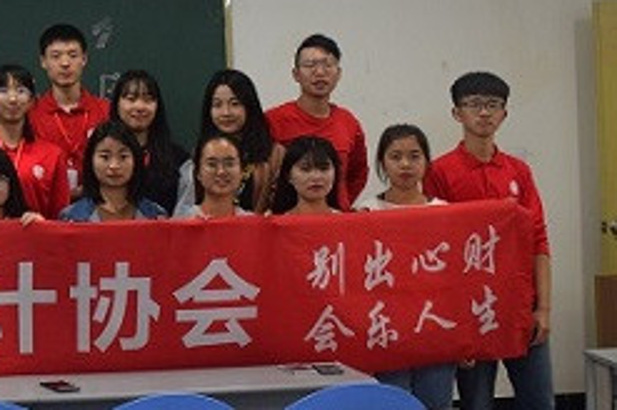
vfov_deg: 15.9
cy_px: 92
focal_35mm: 85
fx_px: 1455
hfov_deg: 22.1
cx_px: -122
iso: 640
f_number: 4
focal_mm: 20
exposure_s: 1/60
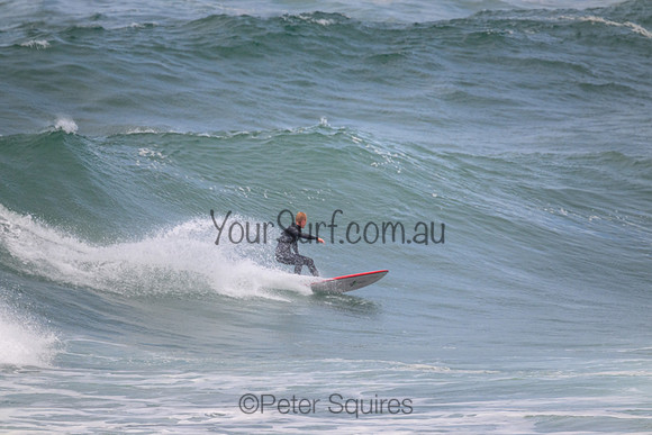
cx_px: 326
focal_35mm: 800
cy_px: 218
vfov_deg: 1.7
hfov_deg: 2.6
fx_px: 14492
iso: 1100
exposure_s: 1/2000
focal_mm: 800
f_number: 11
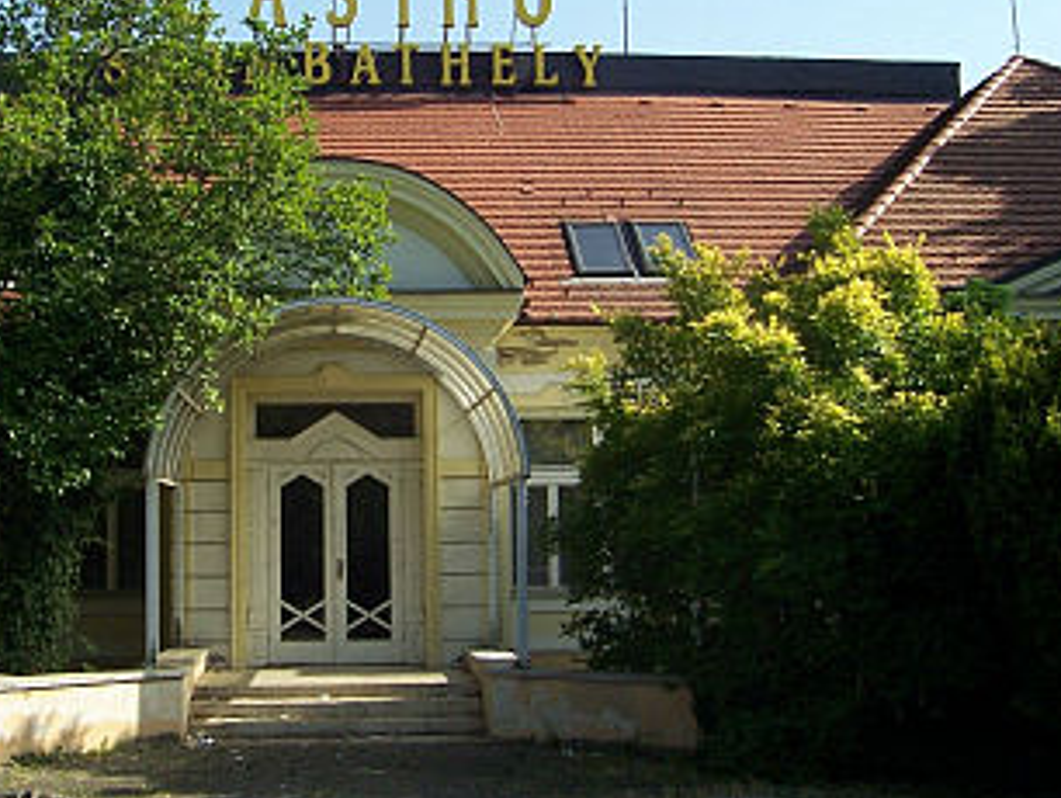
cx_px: 395
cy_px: 316
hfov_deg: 37.9
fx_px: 1534
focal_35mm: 50
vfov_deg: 29.1
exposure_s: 1/350
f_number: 5.6
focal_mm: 5.6
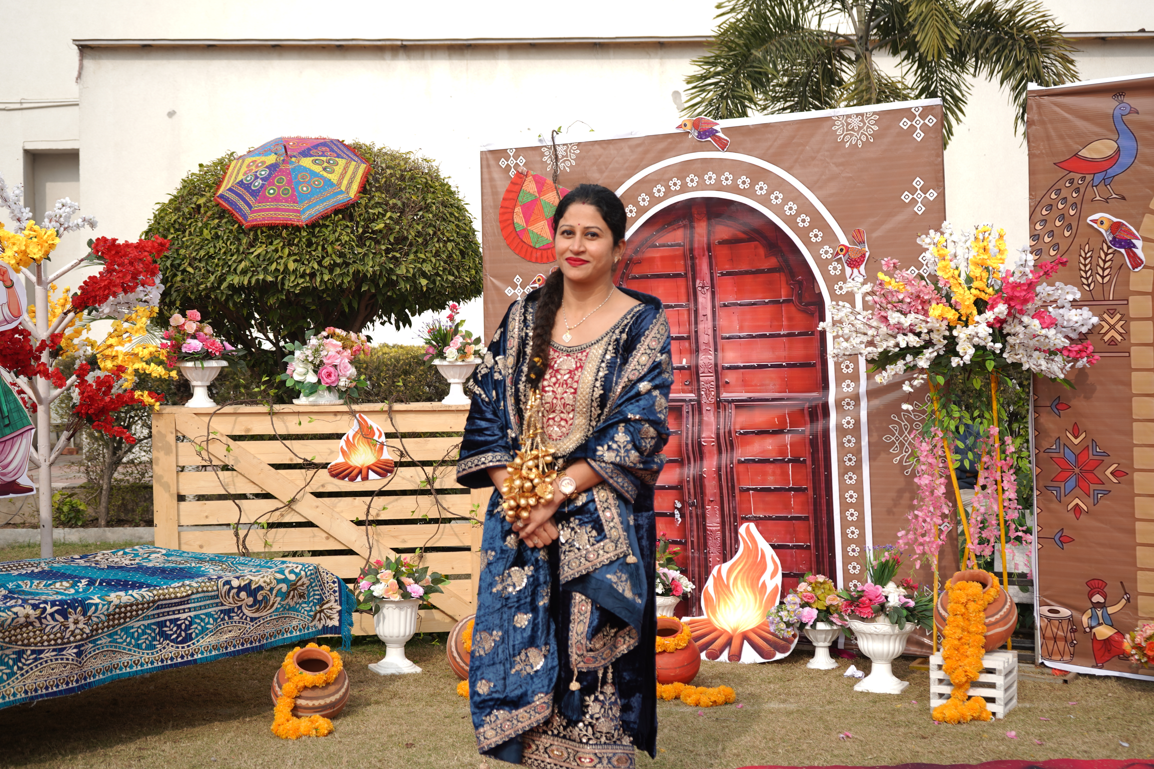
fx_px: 1506
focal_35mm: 47
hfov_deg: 41.9
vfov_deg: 28.6
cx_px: 577
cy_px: 384
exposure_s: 1/160
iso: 50
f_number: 5.6
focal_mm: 47
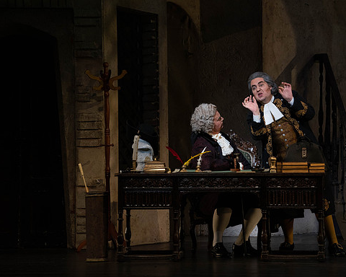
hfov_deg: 8.5
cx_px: 201
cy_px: 139
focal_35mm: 227
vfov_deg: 6.8
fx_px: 2325
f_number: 9
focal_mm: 200
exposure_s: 1/250
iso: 3200
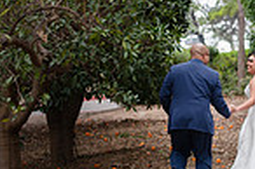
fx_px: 1125
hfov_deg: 12.8
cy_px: 92
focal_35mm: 159
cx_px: 252
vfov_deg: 8.6
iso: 100
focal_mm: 40
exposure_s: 1/80
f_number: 2
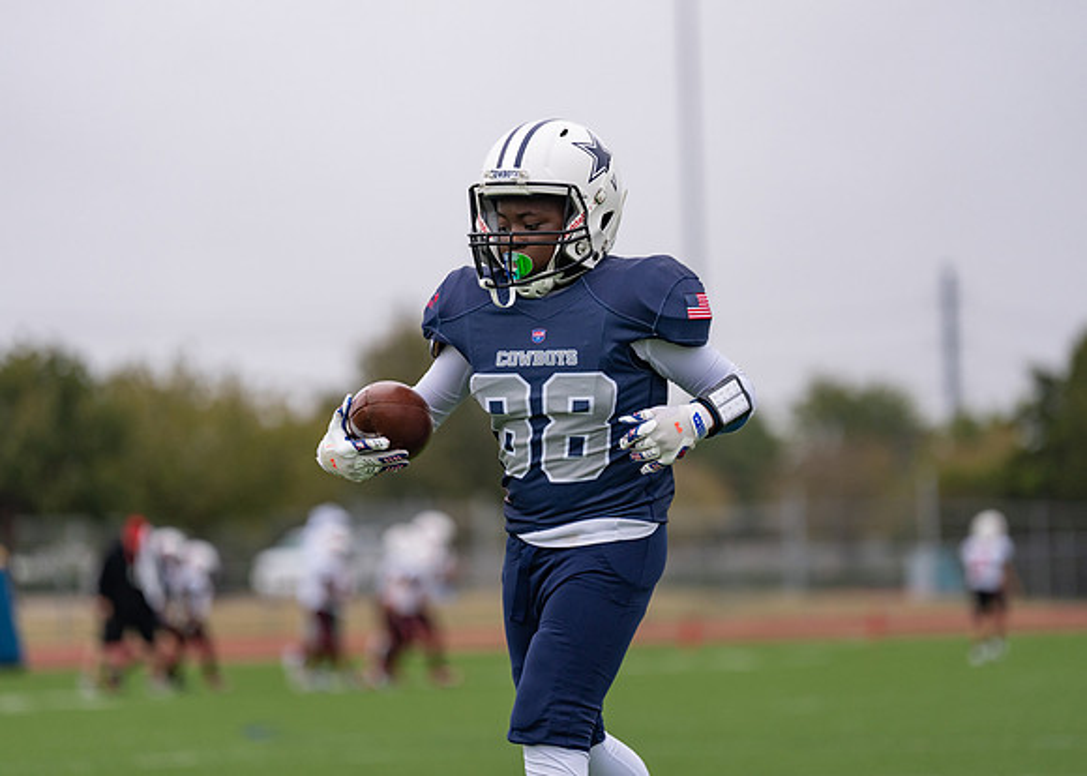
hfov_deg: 12.1
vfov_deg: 8.6
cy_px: 388
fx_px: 5142
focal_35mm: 167
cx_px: 544
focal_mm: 159
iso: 640
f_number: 2.8
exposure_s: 1/1000
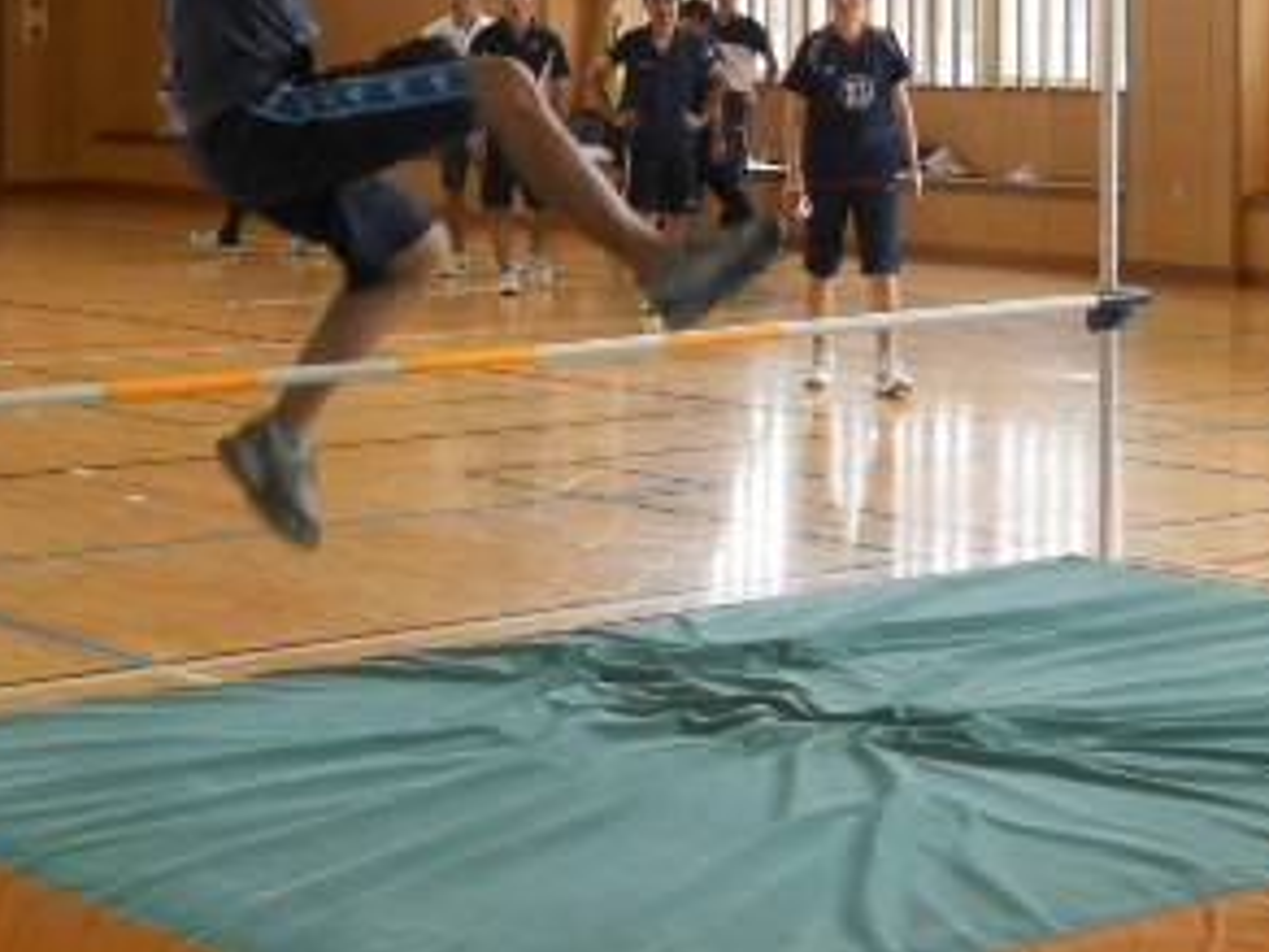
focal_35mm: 90
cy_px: 265
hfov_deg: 21.8
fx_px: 3299
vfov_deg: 16.4
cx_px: 569
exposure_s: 1/200
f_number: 3.1
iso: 400
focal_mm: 6.72
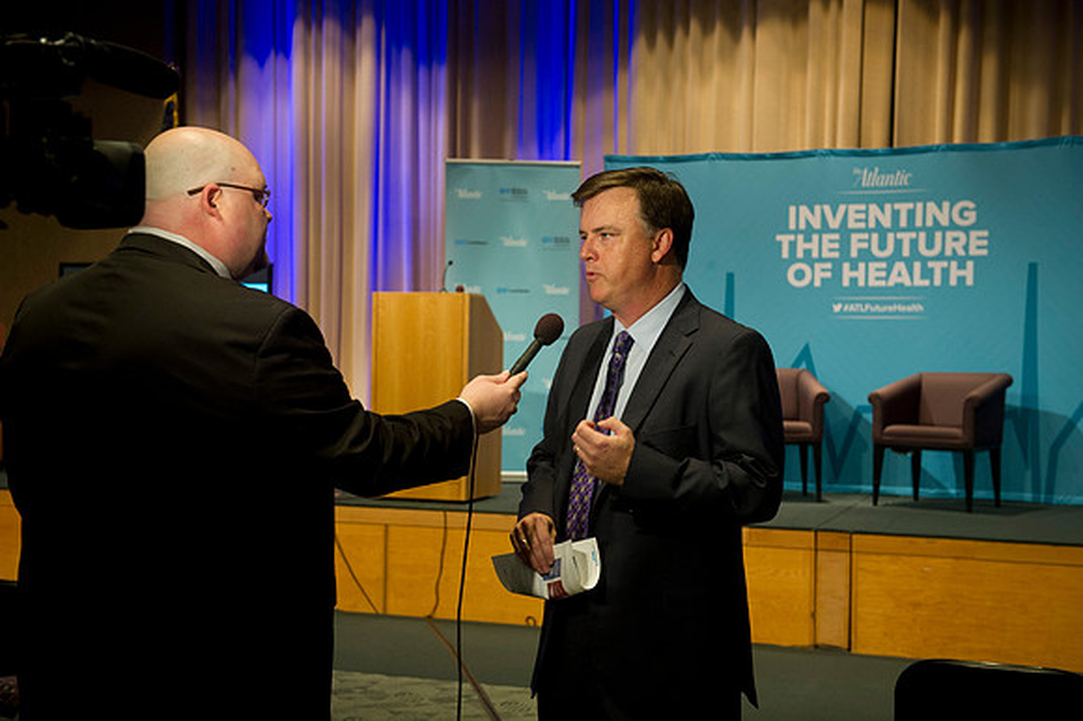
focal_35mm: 52
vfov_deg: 26.0
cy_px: 360
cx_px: 542
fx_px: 1563
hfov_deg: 38.2
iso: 2500
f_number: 5
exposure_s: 1/100
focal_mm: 52
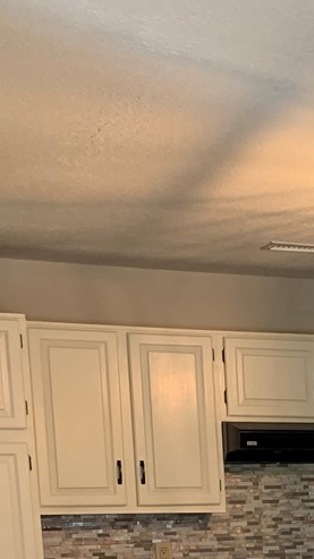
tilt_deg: -9.5
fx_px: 1363
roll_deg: +0.4
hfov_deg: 11.3
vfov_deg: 21.5
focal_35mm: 92
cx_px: 720
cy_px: 668
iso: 80
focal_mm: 4.25
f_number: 1.8
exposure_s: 1/60
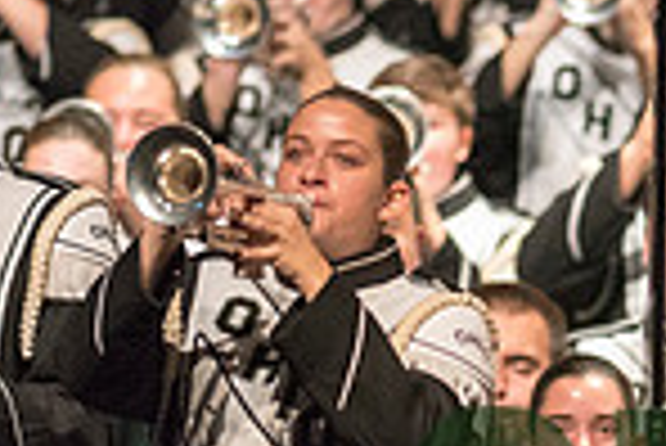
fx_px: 21777
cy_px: 619
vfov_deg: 1.2
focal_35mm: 1176
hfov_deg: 1.8
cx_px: 752
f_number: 2.8
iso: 4000
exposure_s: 1/320
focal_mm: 300
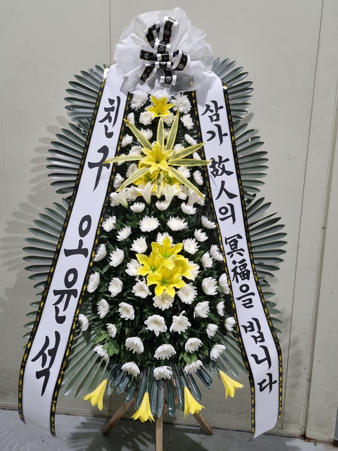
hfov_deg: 53.1
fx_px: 338
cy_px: 226
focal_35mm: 26
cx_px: 169
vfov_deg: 67.3
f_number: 1.8
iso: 320
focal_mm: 5.4
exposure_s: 1/40
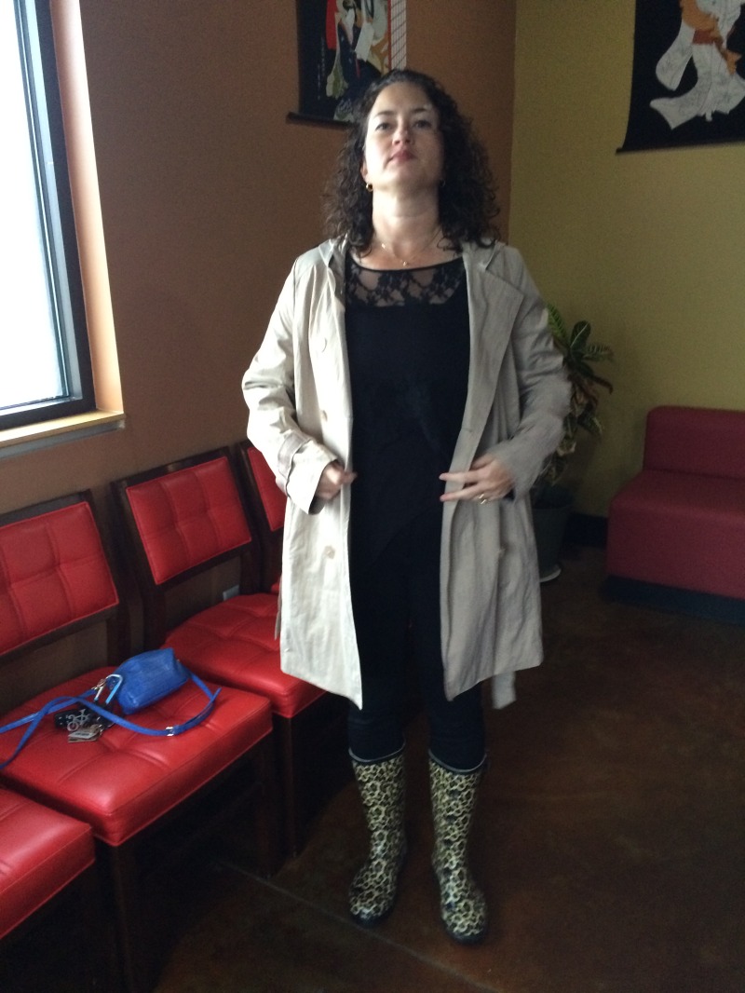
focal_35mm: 29
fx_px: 832
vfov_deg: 61.6
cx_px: 372
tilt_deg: -18.7
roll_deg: +2.8
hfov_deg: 48.2
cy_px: 496
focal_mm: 4.15
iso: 250
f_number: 2.2
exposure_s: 1/30
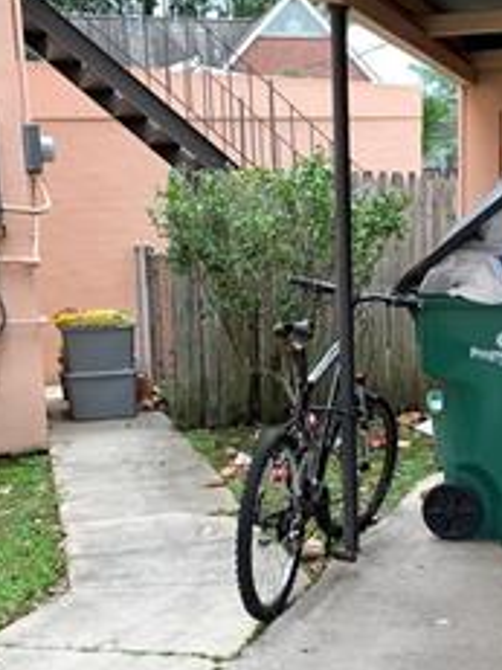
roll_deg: +1.4
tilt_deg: -10.7
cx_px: 319
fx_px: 1045
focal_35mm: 54
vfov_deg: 35.2
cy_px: 447
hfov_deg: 26.9
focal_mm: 4.25
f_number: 1.8
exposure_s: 1/412
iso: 25
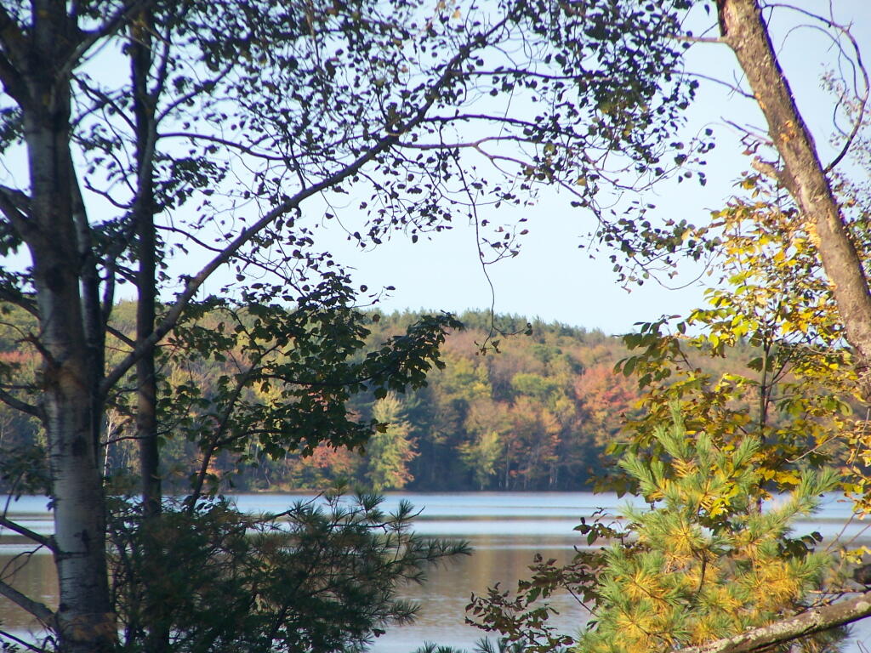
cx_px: 436
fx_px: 9561
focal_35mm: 380
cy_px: 326
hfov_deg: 5.2
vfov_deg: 3.9
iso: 80
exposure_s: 1/400
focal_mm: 63
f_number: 3.7
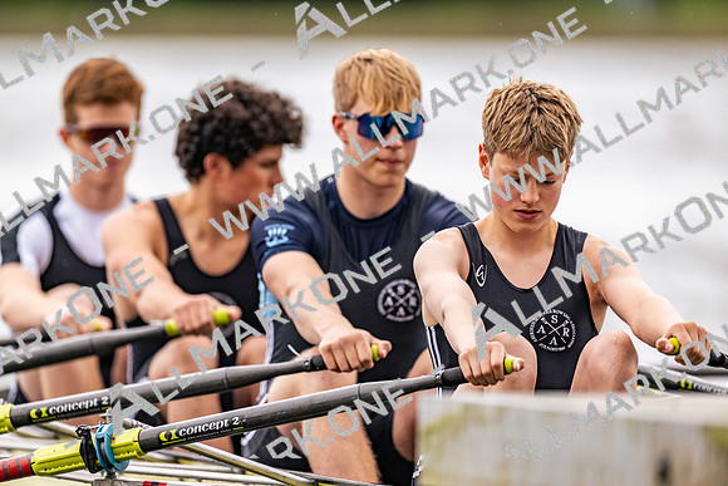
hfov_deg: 3.4
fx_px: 12136
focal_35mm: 600
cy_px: 243
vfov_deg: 2.3
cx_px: 364
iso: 560
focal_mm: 600
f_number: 4
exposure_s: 1/2500
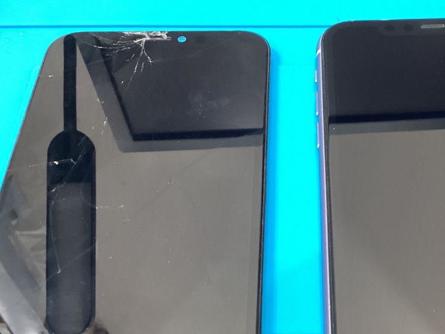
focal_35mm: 50
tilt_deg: -55.6
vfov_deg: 28.9
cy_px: 230
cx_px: 306
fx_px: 643
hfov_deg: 37.7
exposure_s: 1/60
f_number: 2.4
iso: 200
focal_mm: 3.3
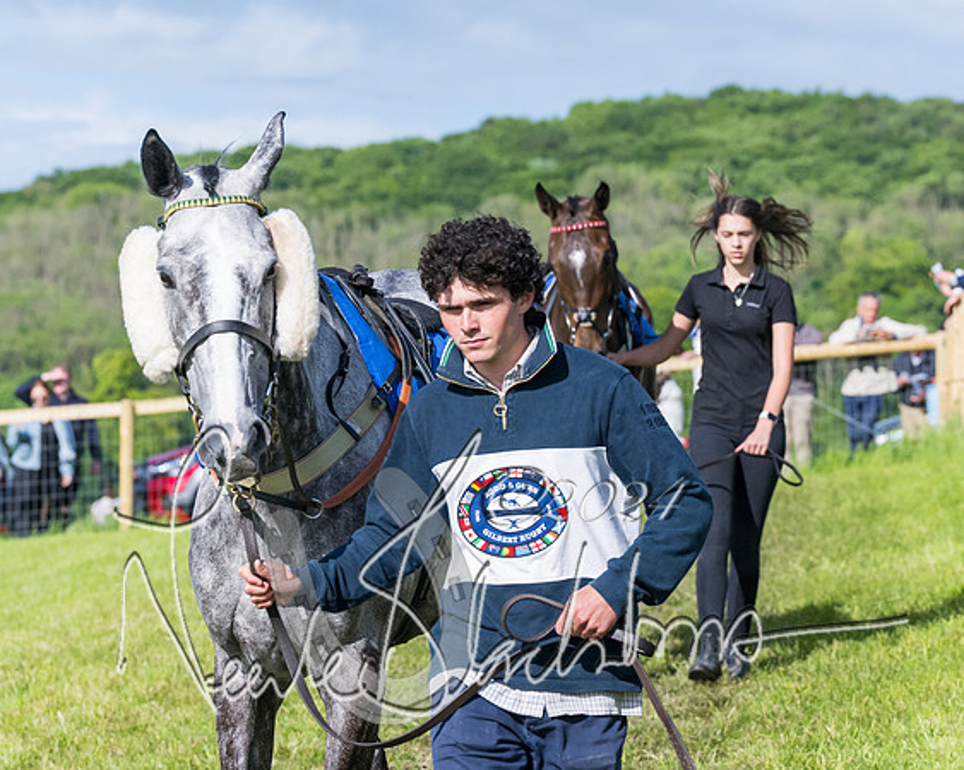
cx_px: 546
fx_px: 5637
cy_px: 304
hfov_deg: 9.8
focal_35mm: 198
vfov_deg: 7.8
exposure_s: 1/4000
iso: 400
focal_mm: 96
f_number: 5
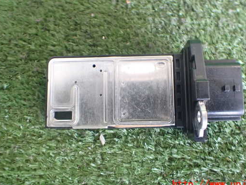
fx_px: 249
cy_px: 83
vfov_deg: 40.7
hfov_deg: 52.5
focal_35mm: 35
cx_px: 137
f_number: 2.3
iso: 800
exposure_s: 1/80
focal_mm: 5.4
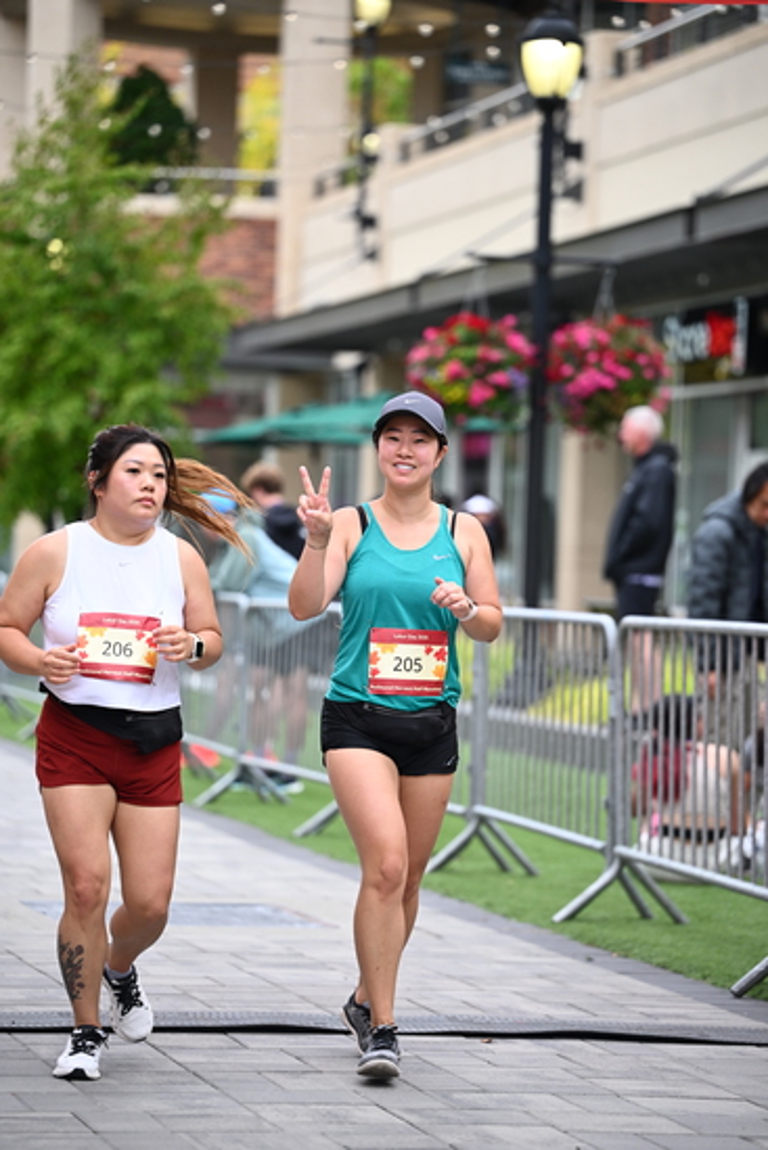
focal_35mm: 125
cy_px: 575
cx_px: 384
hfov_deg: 11.0
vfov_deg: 16.4
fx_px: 3997
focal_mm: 125
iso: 640
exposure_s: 1/1600
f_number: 2.8
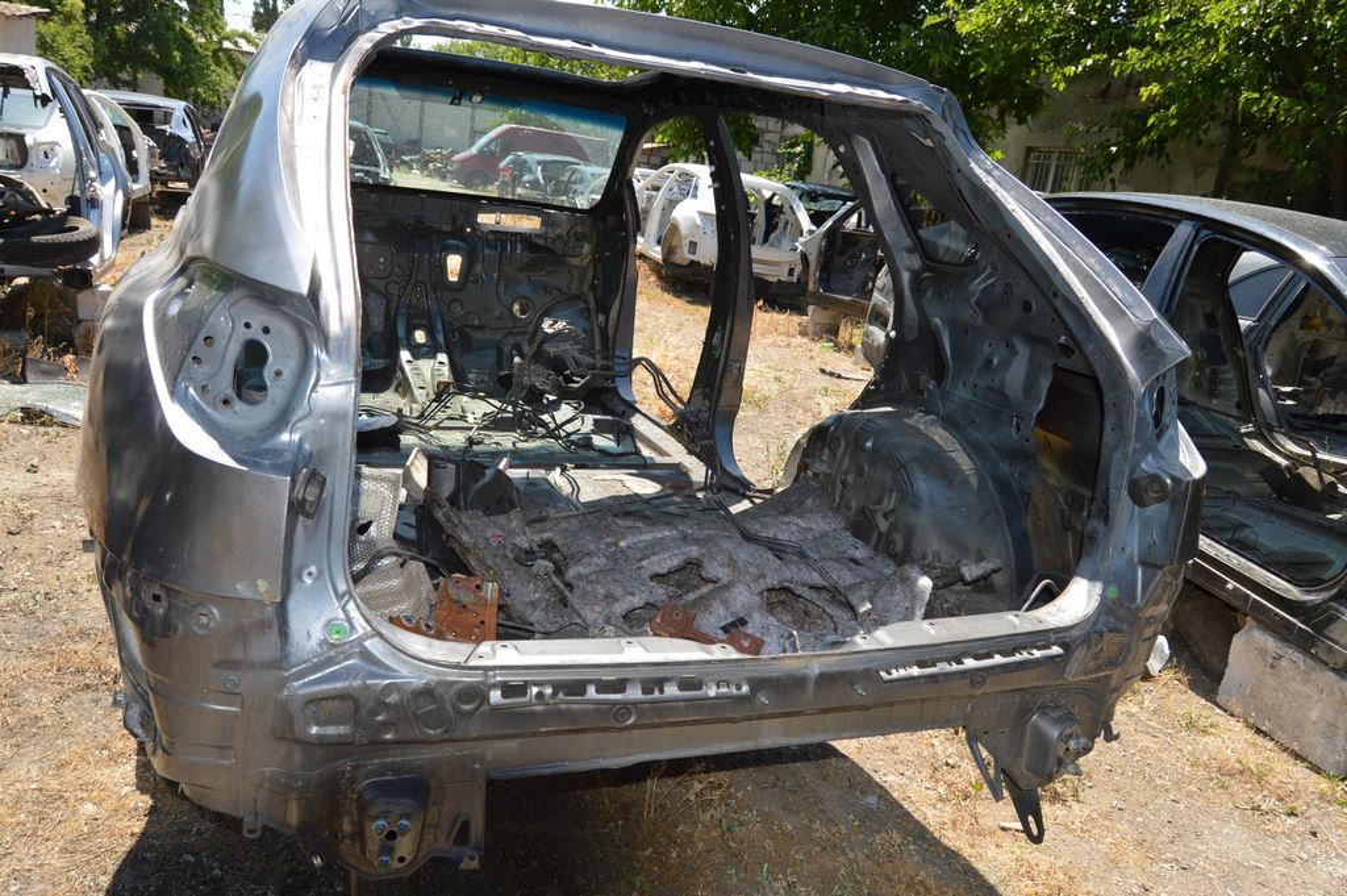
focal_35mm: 27
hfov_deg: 67.4
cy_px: 448
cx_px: 674
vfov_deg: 47.9
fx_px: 1009
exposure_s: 1/200
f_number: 7.1
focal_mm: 18
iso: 100
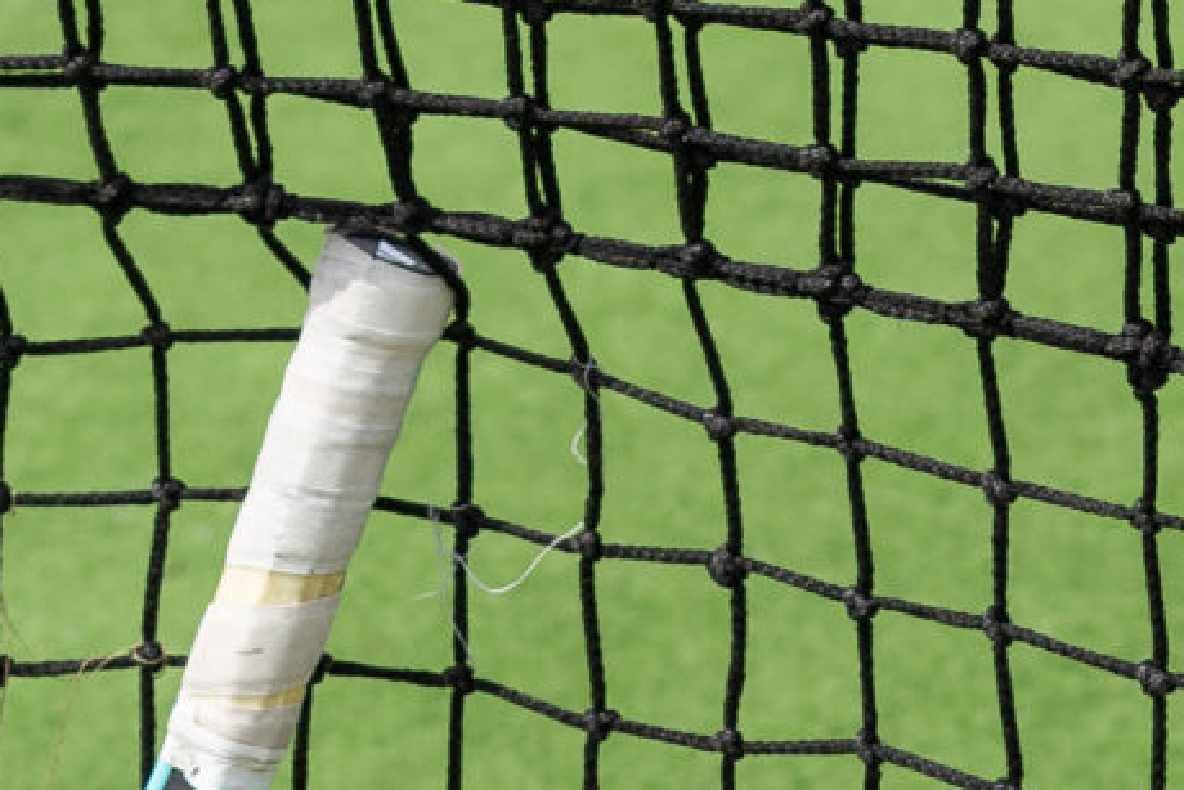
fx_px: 9145
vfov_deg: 4.8
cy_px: 1828
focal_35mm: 278
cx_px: 623
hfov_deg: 7.4
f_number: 4.5
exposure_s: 1/800
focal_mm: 50
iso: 100
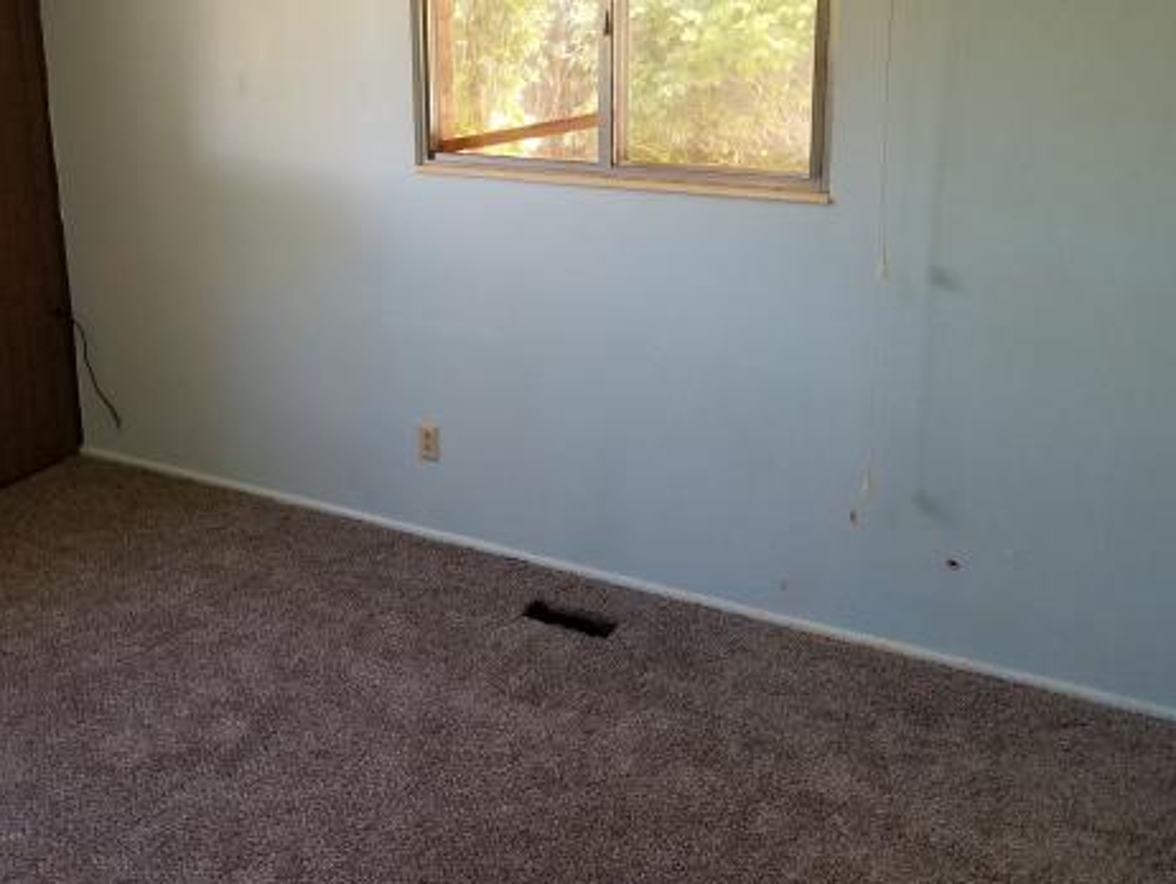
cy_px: 285
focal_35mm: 36
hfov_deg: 51.1
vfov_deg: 39.2
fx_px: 1224
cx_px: 484
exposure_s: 1/60
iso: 160
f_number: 1.7
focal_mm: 4.25
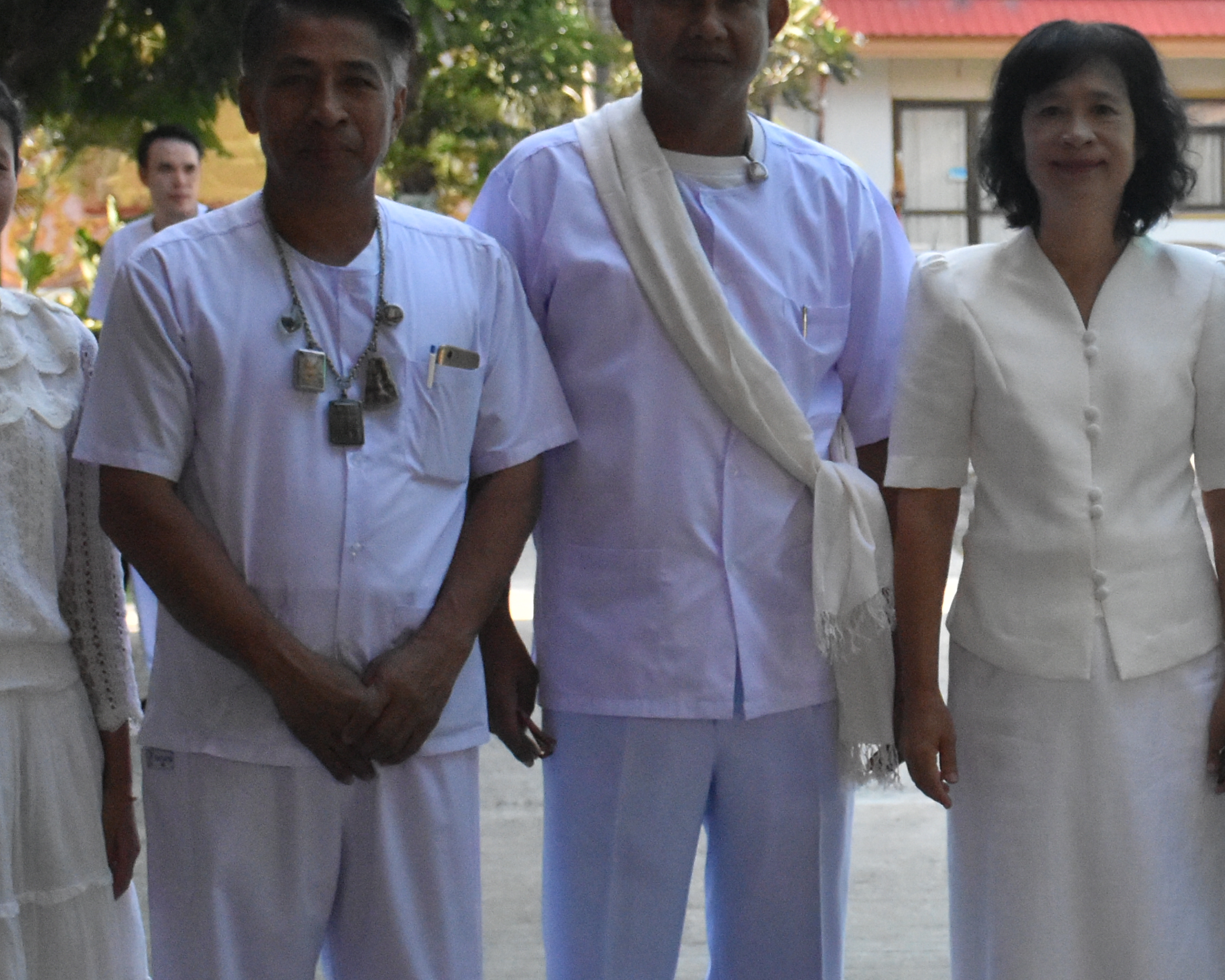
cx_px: 1359
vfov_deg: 13.8
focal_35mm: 112
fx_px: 4061
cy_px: 539
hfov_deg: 16.6
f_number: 4
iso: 2500
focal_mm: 30
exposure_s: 1/4000
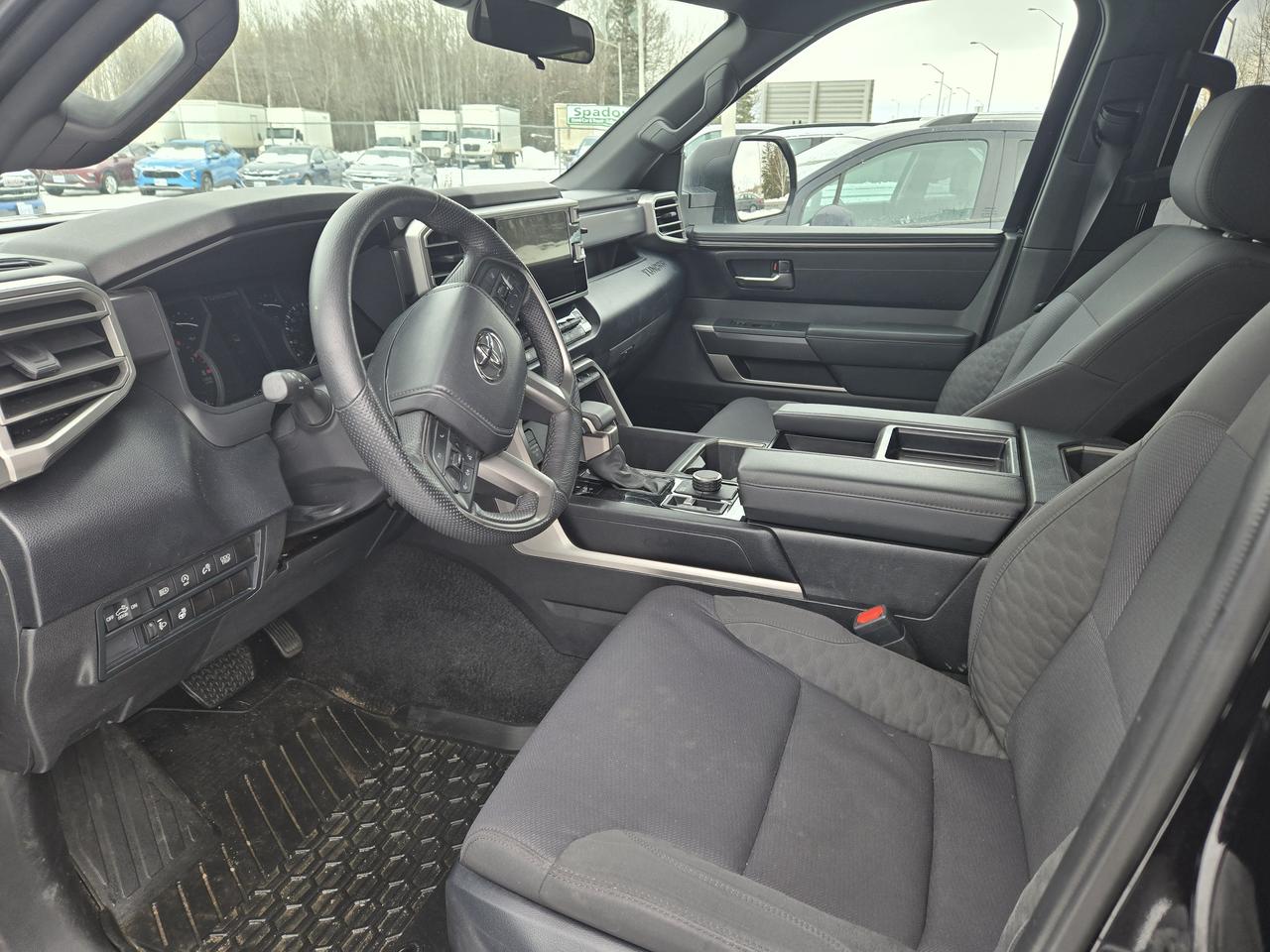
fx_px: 844
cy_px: 476
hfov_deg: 73.9
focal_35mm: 23
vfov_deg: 58.9
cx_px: 635
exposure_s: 1/204
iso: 25
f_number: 1.8
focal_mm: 5.4
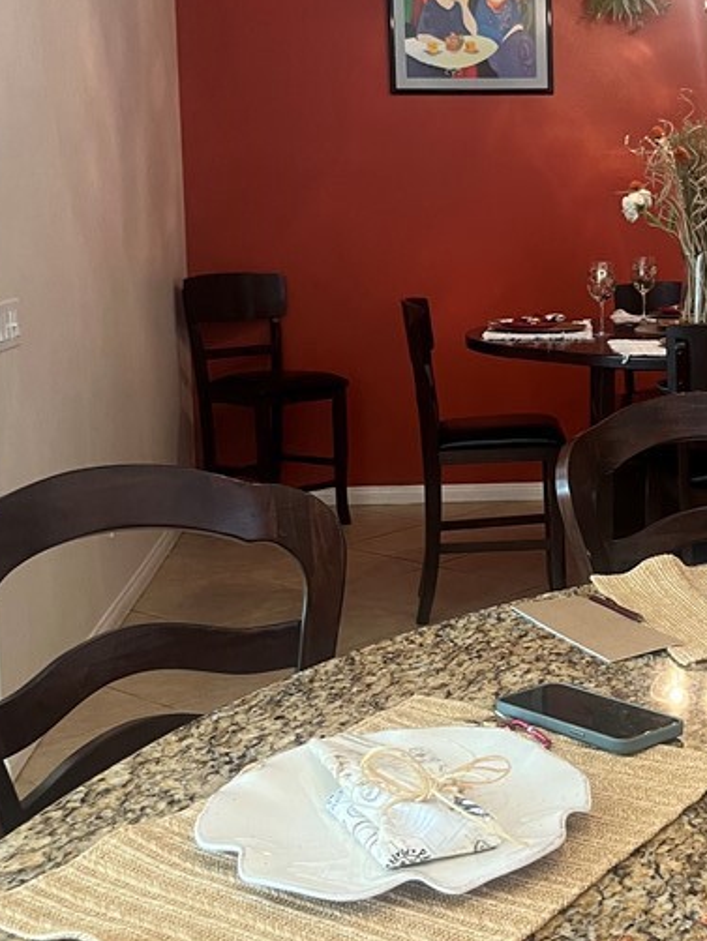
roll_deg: +0.2
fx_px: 1442
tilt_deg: -8.0
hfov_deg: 26.6
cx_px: 632
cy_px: 397
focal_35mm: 53
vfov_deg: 36.1
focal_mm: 5.1
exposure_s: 1/60
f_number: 1.6
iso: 200
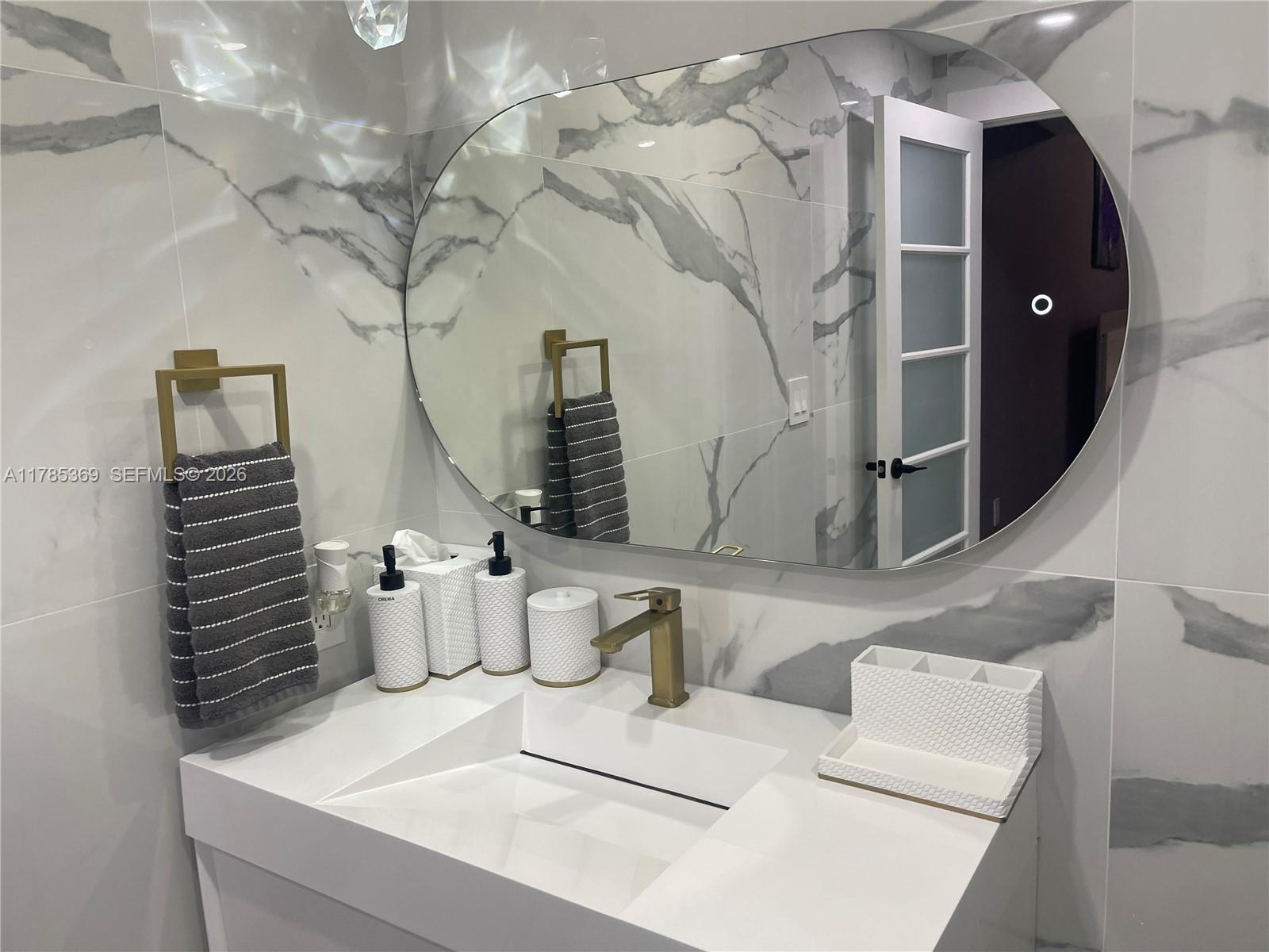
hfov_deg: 69.4
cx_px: 634
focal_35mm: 25
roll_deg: +2.1
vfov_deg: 54.9
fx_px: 916
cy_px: 476
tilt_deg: -8.2
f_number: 1.6
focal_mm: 5.1
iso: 100
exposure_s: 1/120
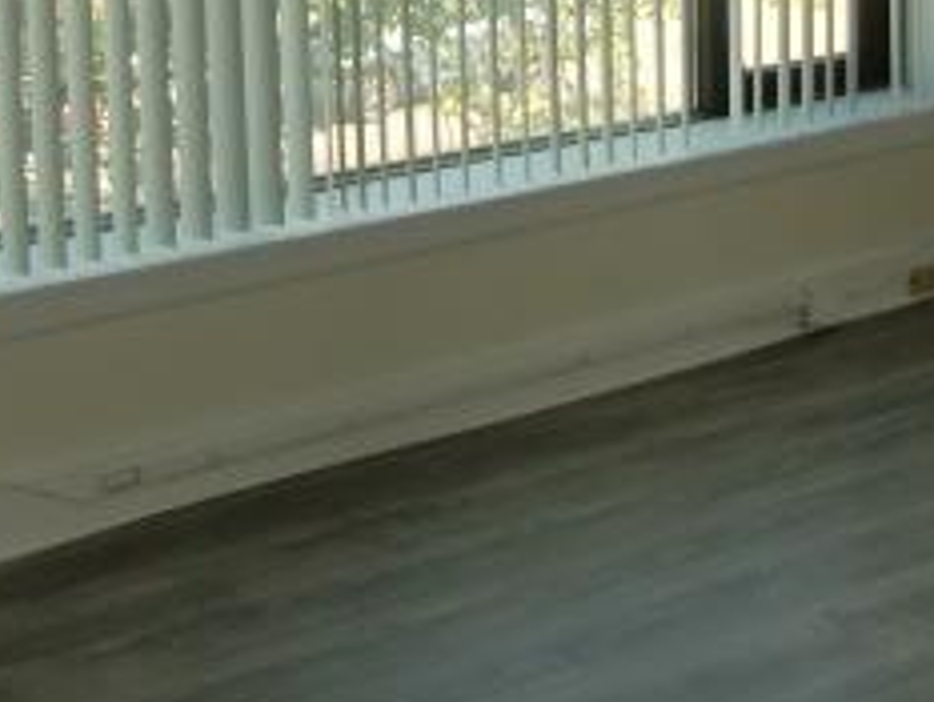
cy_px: -172
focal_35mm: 66
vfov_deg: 20.6
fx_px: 1782
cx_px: 525
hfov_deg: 29.3
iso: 64
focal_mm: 4.3
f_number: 3.2
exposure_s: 1/100
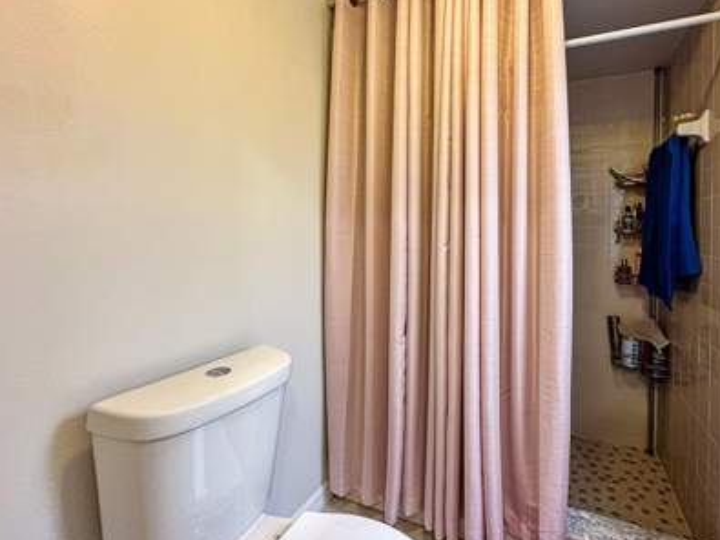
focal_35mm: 17
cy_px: 234
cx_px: 423
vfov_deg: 74.3
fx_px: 353
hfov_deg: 90.2
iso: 250
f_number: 2.2
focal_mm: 2.22
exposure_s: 1/60
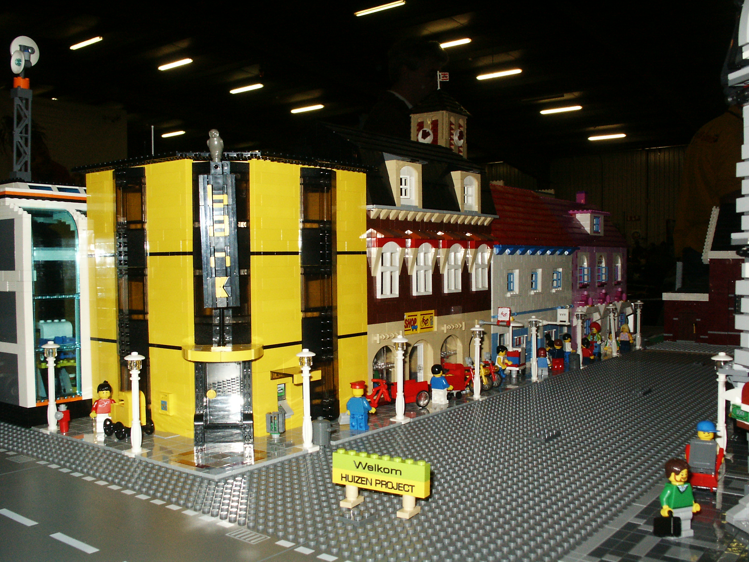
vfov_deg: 40.7
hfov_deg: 52.6
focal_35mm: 35
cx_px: 374
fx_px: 757
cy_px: 281
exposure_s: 1/45
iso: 200
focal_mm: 7.2
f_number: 6.7
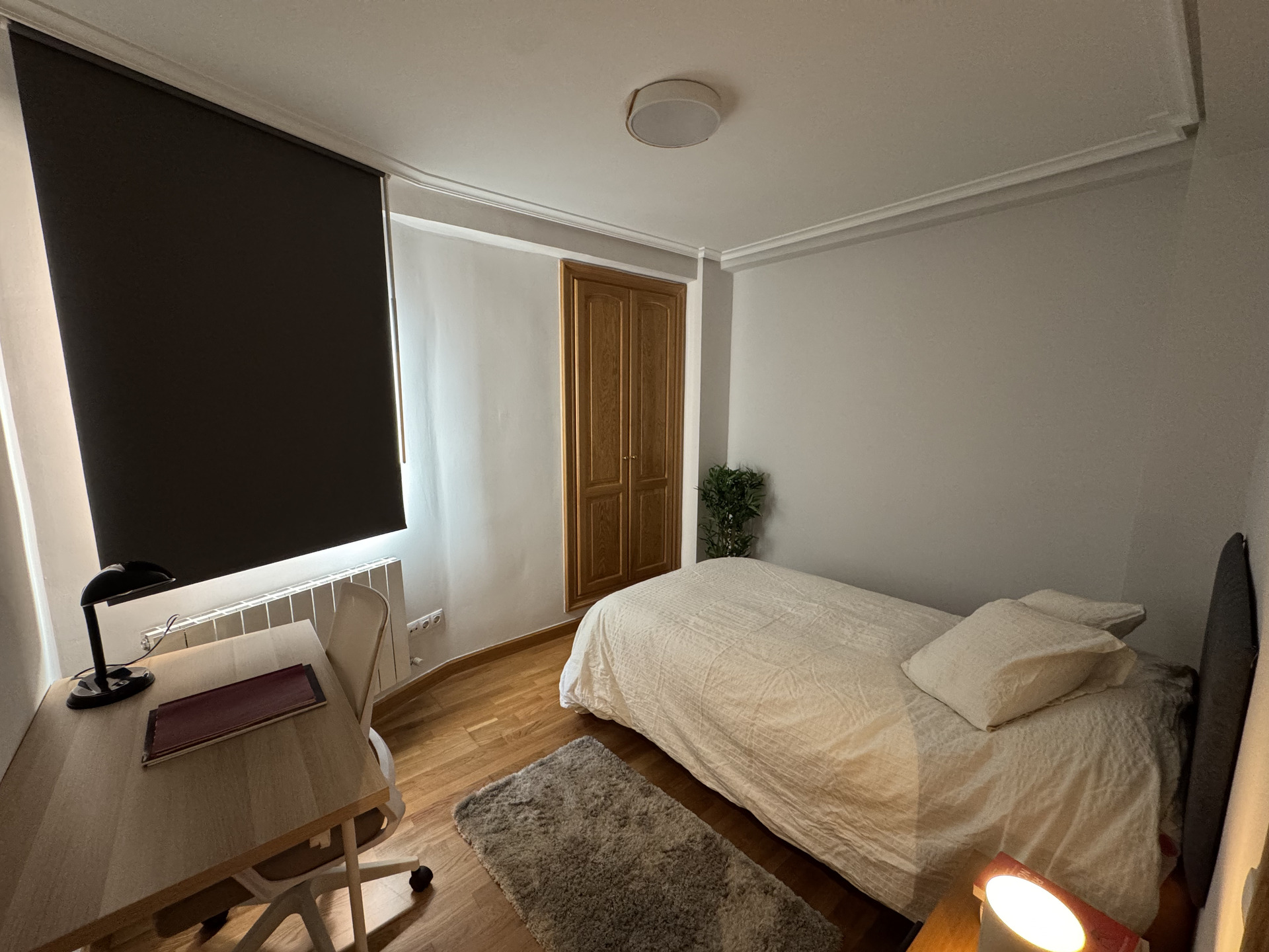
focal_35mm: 14
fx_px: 513
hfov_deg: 102.1
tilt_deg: -9.1
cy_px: 476
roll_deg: +0.6
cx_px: 634
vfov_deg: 85.7
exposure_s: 1/50
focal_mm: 2.22
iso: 500
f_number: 2.2
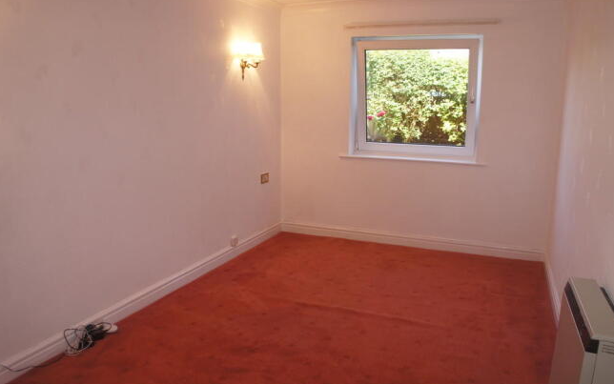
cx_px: 308
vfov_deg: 44.6
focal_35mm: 28
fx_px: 469
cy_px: 202
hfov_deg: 66.4
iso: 200
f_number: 4.5
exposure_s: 1/80
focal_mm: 18
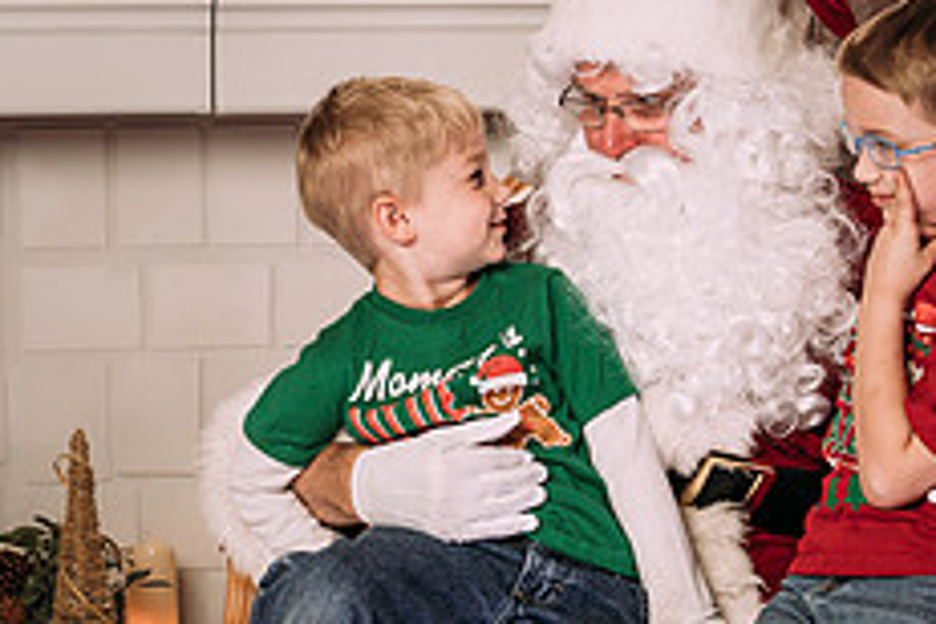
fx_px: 2548
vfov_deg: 13.9
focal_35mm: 98
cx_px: 262
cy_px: 480
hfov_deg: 20.7
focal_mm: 35
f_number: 7.1
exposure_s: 1/100
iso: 100
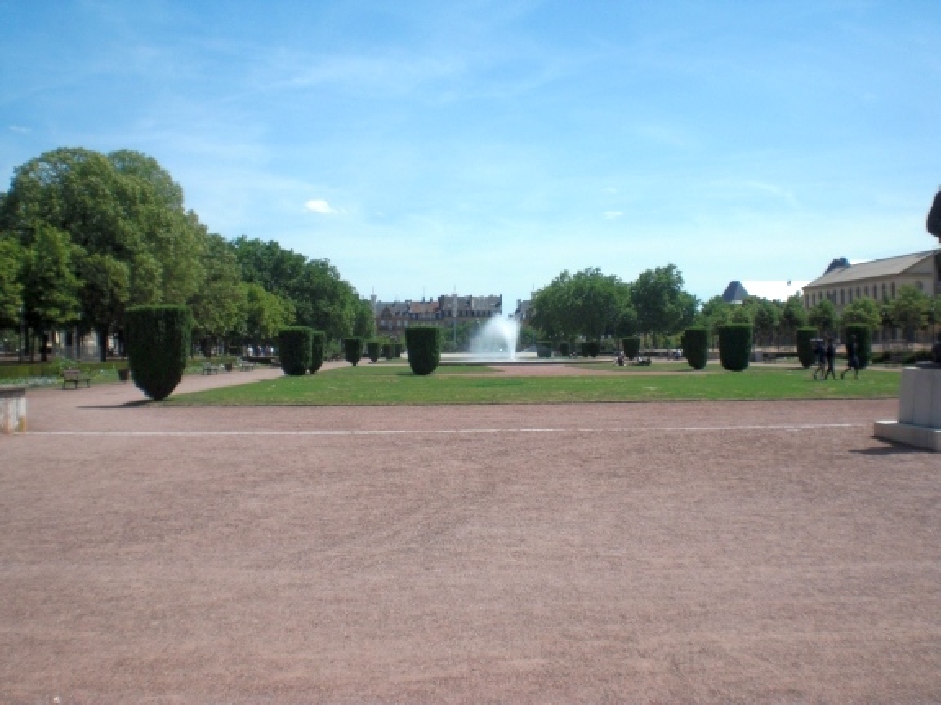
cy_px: 352
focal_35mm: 38
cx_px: 470
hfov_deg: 49.0
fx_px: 1033
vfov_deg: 37.7
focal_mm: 6.3
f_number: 5.6
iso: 64
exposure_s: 1/400
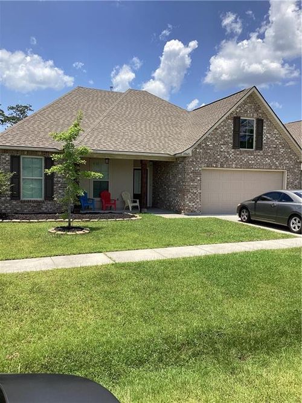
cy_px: 202
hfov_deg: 45.4
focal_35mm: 31
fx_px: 361
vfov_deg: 58.4
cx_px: 151
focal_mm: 3.3
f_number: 2.4
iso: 25
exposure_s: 1/1294
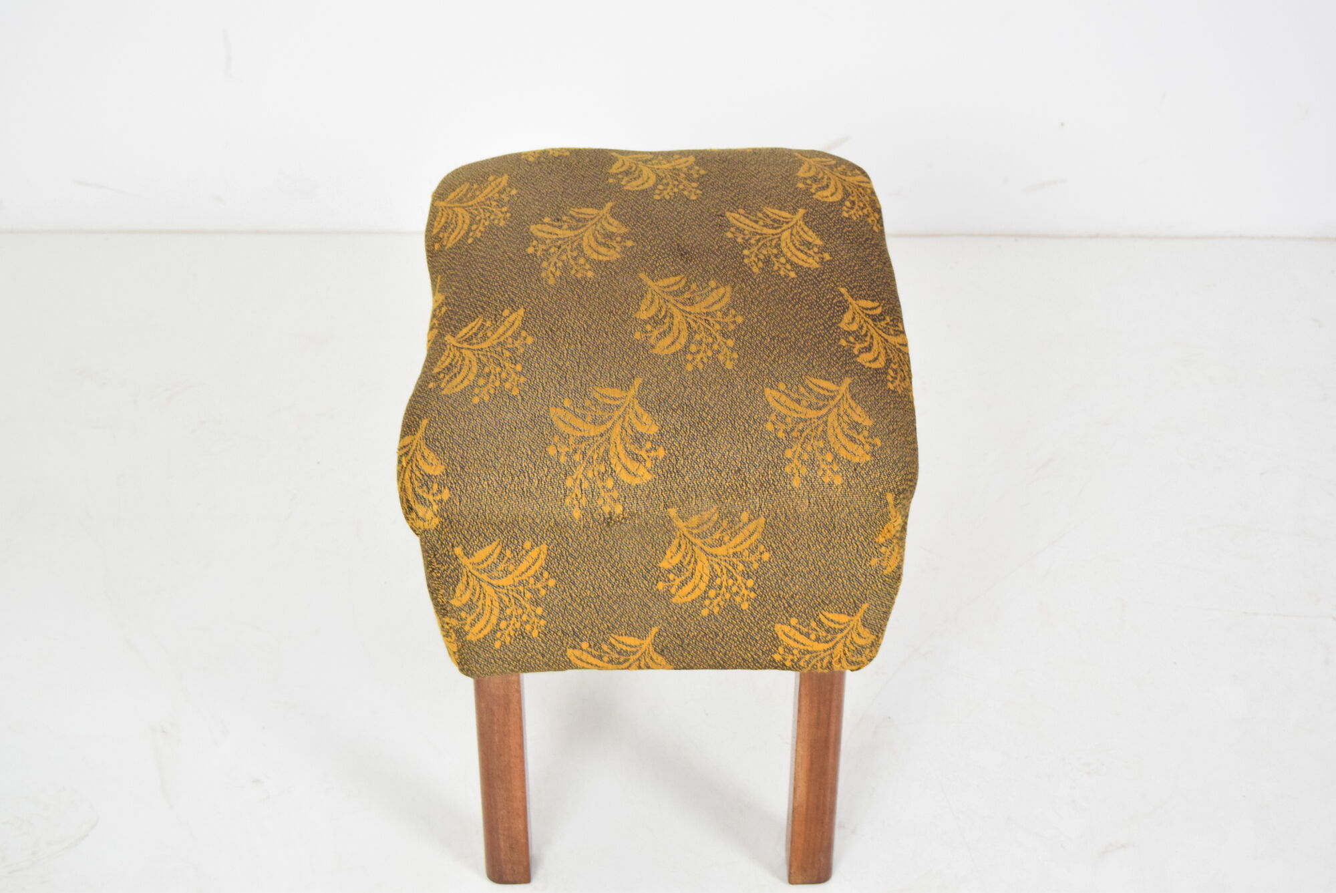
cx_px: 668
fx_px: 2228
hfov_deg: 33.4
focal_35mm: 60
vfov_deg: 22.7
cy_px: 446
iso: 1600
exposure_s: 1/125
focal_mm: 40
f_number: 5.6
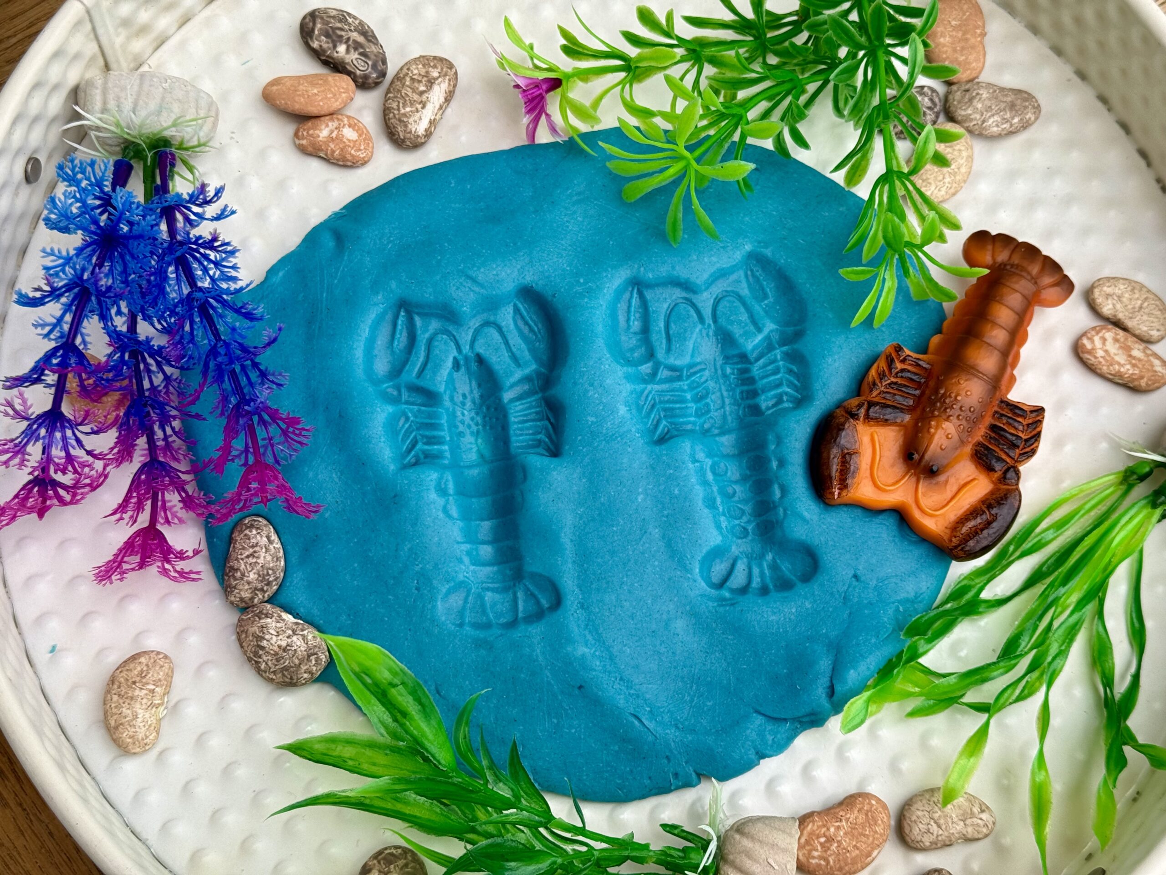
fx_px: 1617
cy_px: 438
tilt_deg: -73.1
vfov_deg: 30.3
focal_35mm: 48
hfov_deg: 39.7
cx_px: 583
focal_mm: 6.76
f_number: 1.78
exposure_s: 1/130
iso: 64
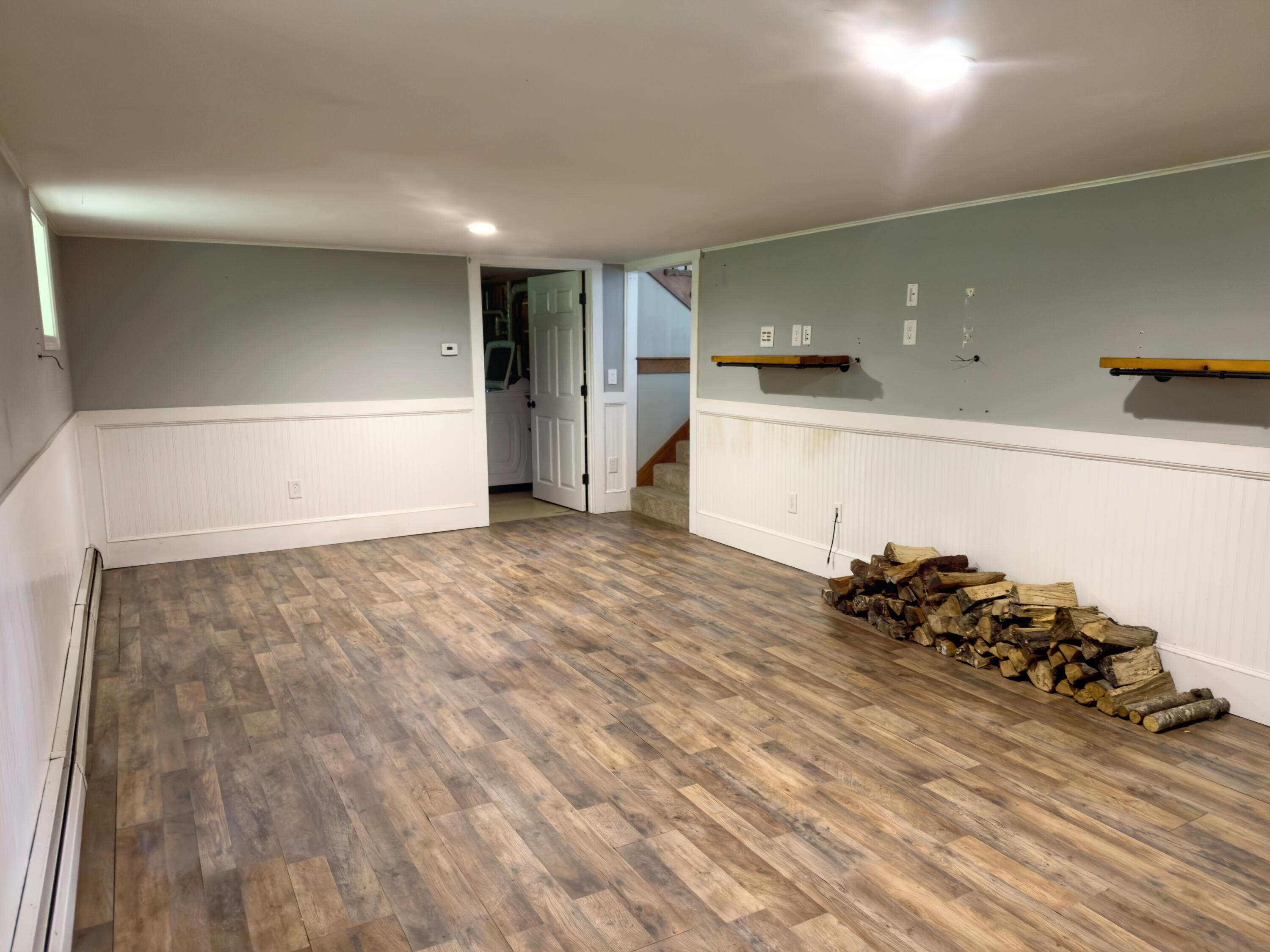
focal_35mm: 24
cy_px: 476
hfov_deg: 71.6
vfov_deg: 56.8
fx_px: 881
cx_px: 635
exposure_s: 1/30
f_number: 1.78
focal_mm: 6.76
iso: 500
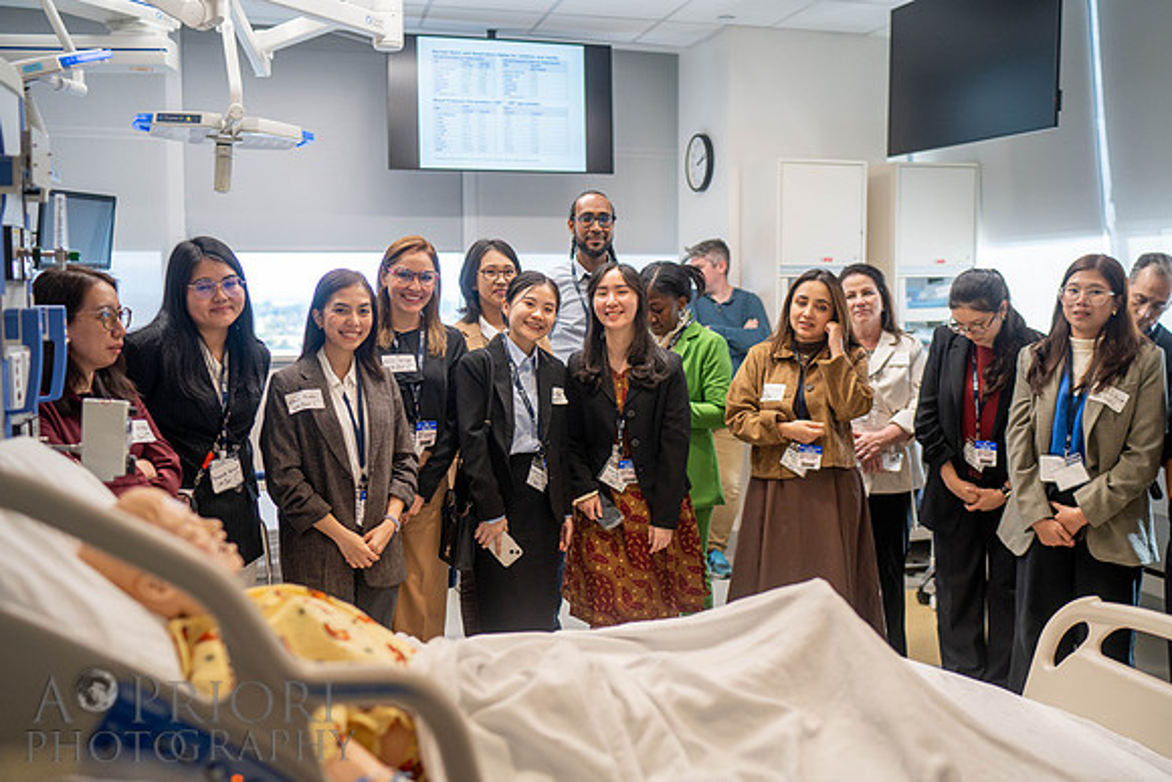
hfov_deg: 53.9
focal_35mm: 35
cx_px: 586
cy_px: 391
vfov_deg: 37.5
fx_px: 1152
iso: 500
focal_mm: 35
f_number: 2
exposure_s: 1/400
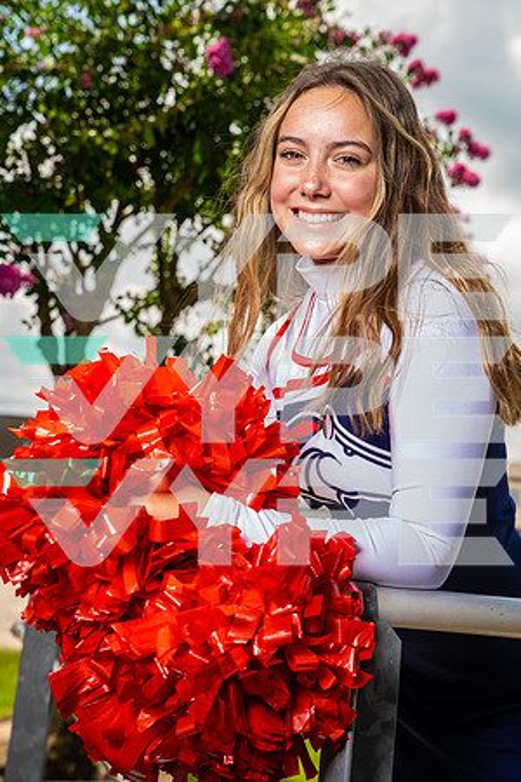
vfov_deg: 36.2
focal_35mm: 55
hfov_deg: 24.6
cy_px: 391
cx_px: 260
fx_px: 1194
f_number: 5.6
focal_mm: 55
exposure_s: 1/250
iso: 100
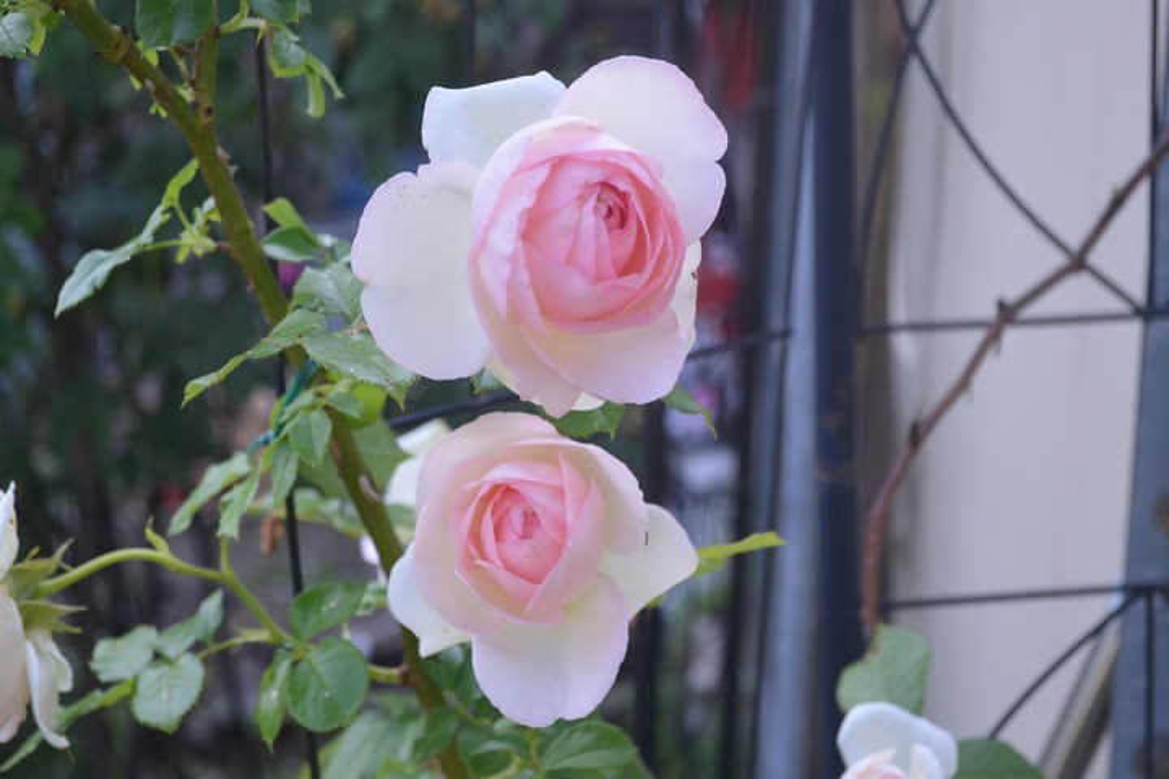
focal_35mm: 60
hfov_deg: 33.4
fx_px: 1948
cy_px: 390
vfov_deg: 22.6
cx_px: 584
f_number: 5.6
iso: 200
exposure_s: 1/125
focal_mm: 40
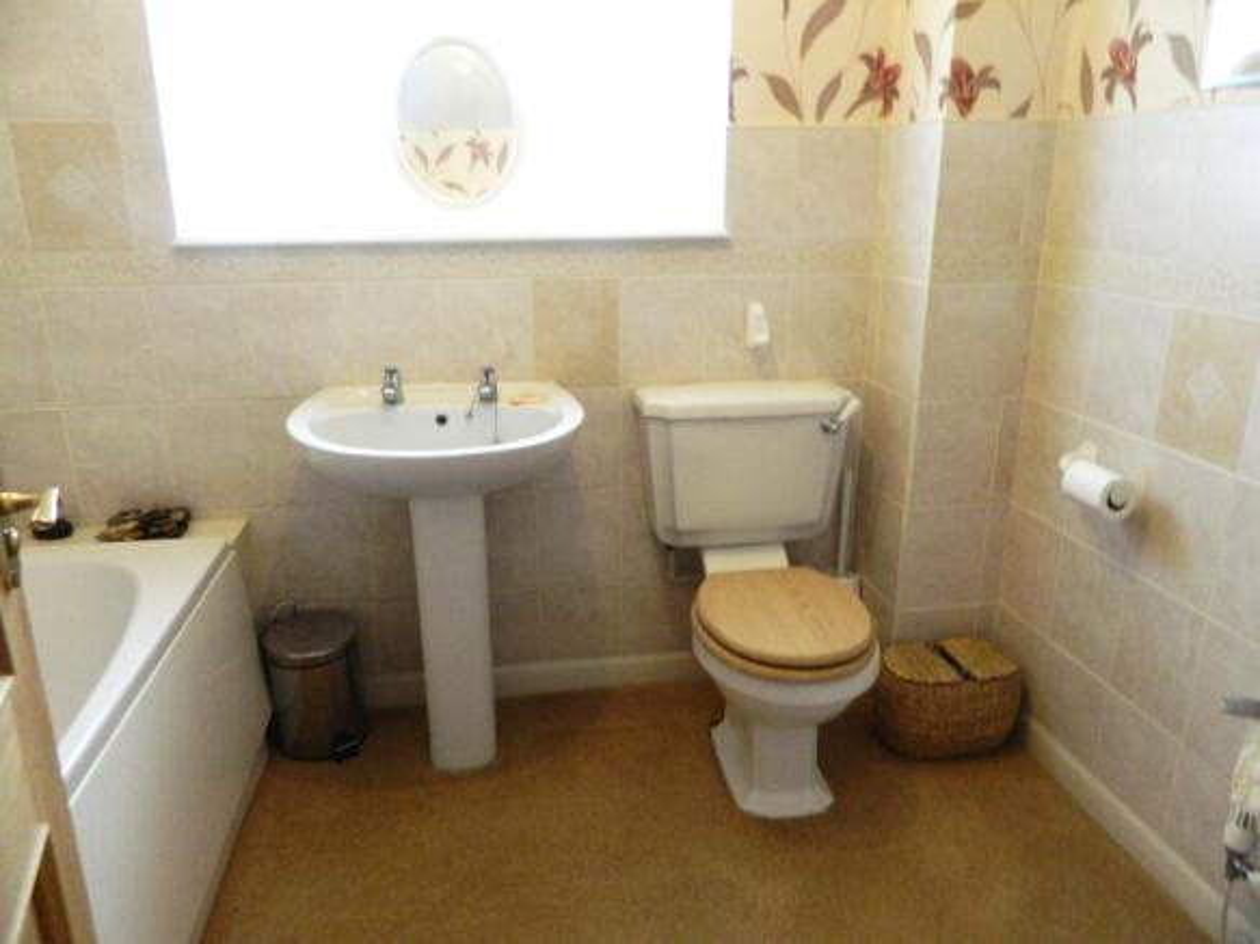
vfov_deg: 54.9
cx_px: 630
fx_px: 910
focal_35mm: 25
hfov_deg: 69.4
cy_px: 472
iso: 400
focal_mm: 4.5
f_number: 3.1
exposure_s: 1/20
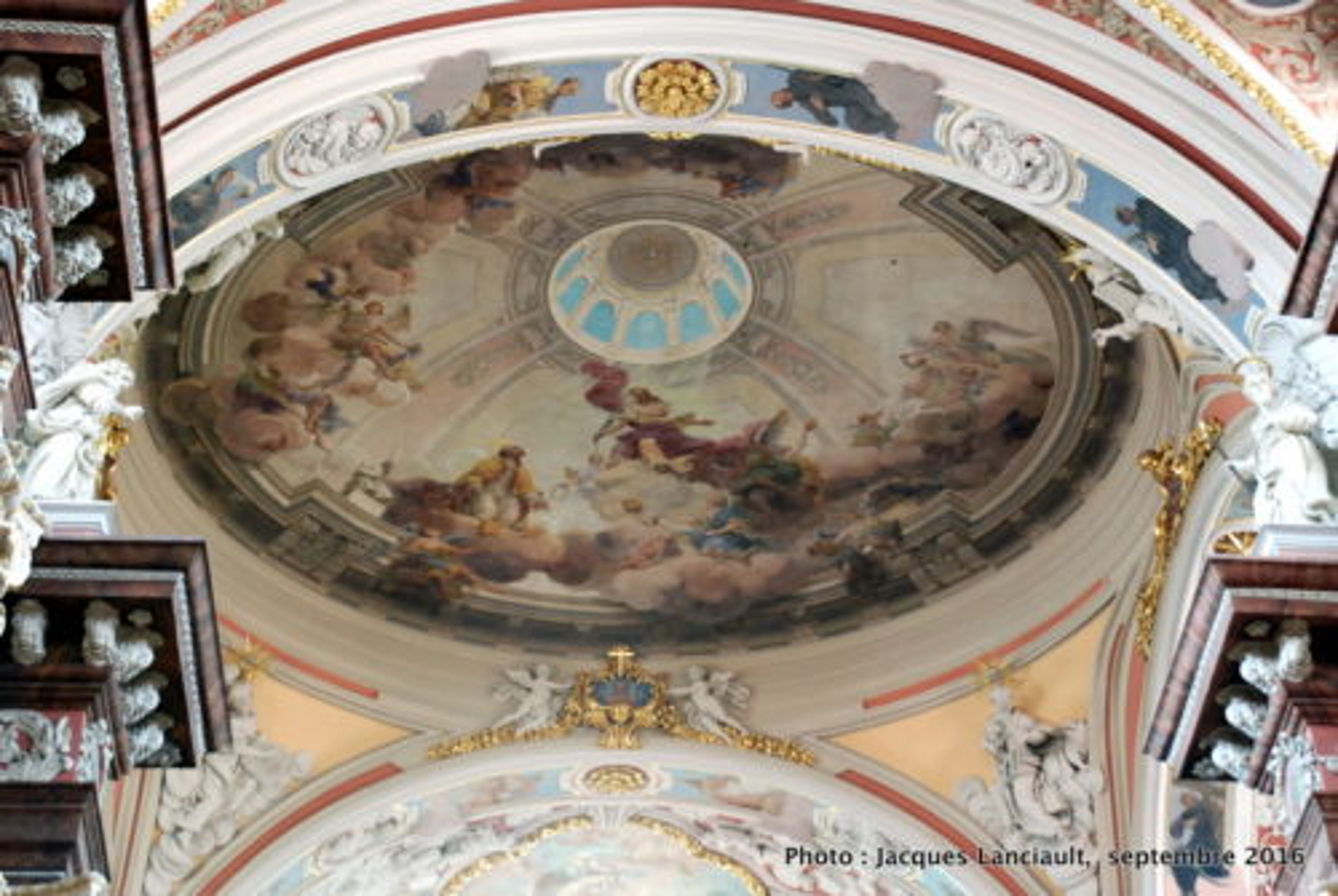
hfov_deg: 28.0
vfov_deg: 19.0
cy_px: 448
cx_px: 669
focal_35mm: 72
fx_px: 2680
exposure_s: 1/30
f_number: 4.2
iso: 1000
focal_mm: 48
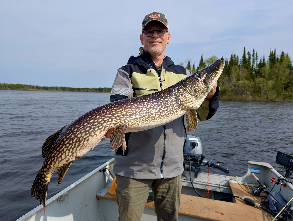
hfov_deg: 71.5
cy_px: 110
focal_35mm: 24
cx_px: 146
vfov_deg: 56.9
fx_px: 203
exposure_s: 1/2513
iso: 40
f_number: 1.85
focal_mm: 6.81
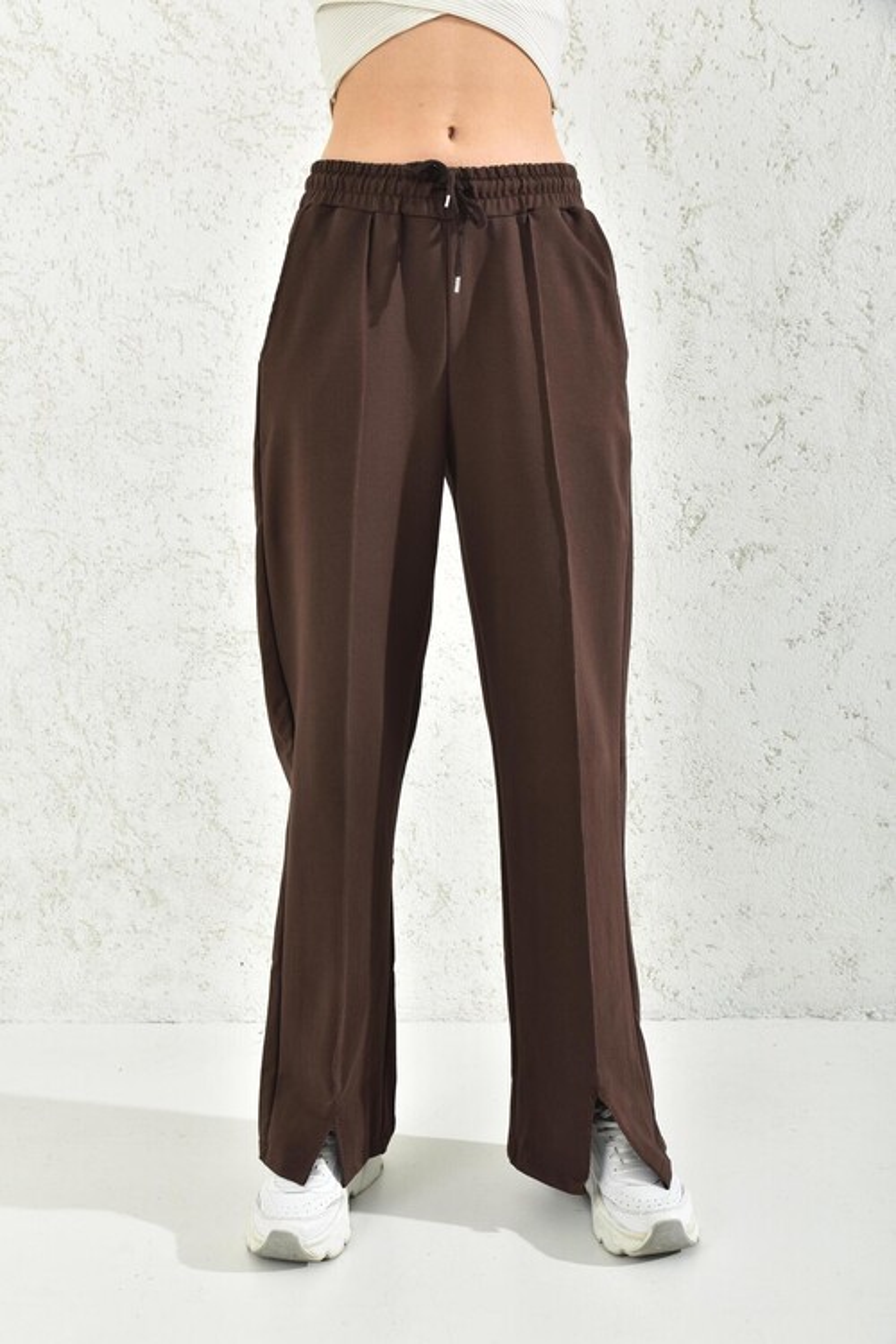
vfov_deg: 53.1
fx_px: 1344
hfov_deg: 36.9
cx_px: 448
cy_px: 672
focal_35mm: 36
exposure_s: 1/160
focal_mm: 36
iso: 100
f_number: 7.1
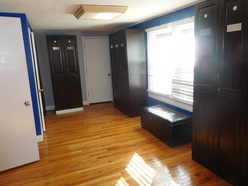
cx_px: 124
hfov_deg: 69.4
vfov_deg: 54.9
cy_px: 93
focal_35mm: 25
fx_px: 179
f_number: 3.4
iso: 200
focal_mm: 4.5
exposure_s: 1/30
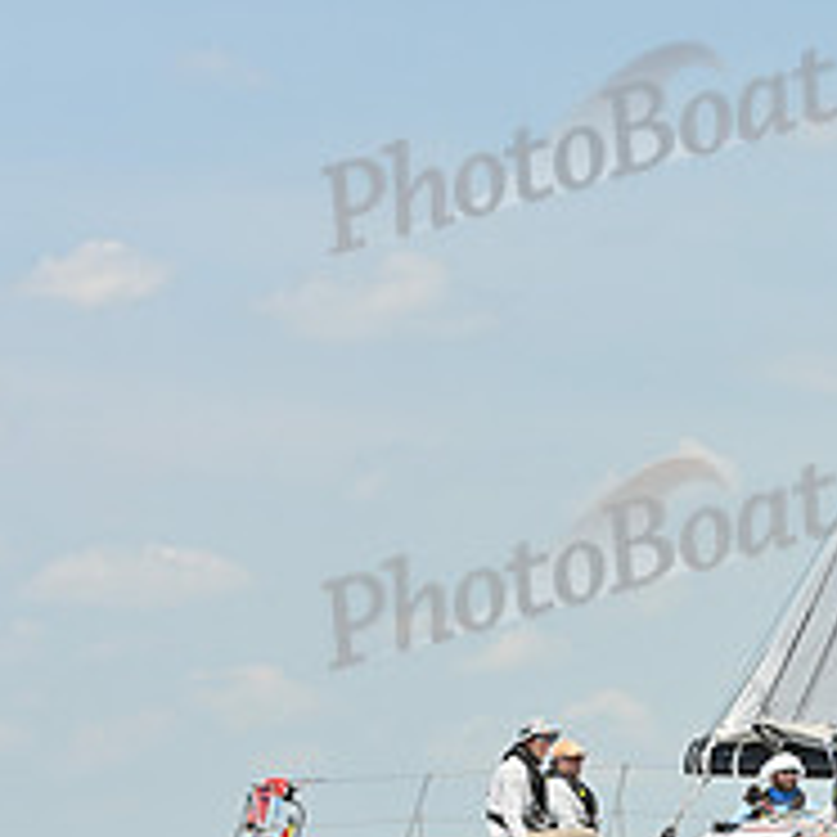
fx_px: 5088
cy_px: 722
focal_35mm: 186
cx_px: 1192
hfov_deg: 9.2
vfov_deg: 9.4
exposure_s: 1/1250
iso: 320
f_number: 7.1
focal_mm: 70
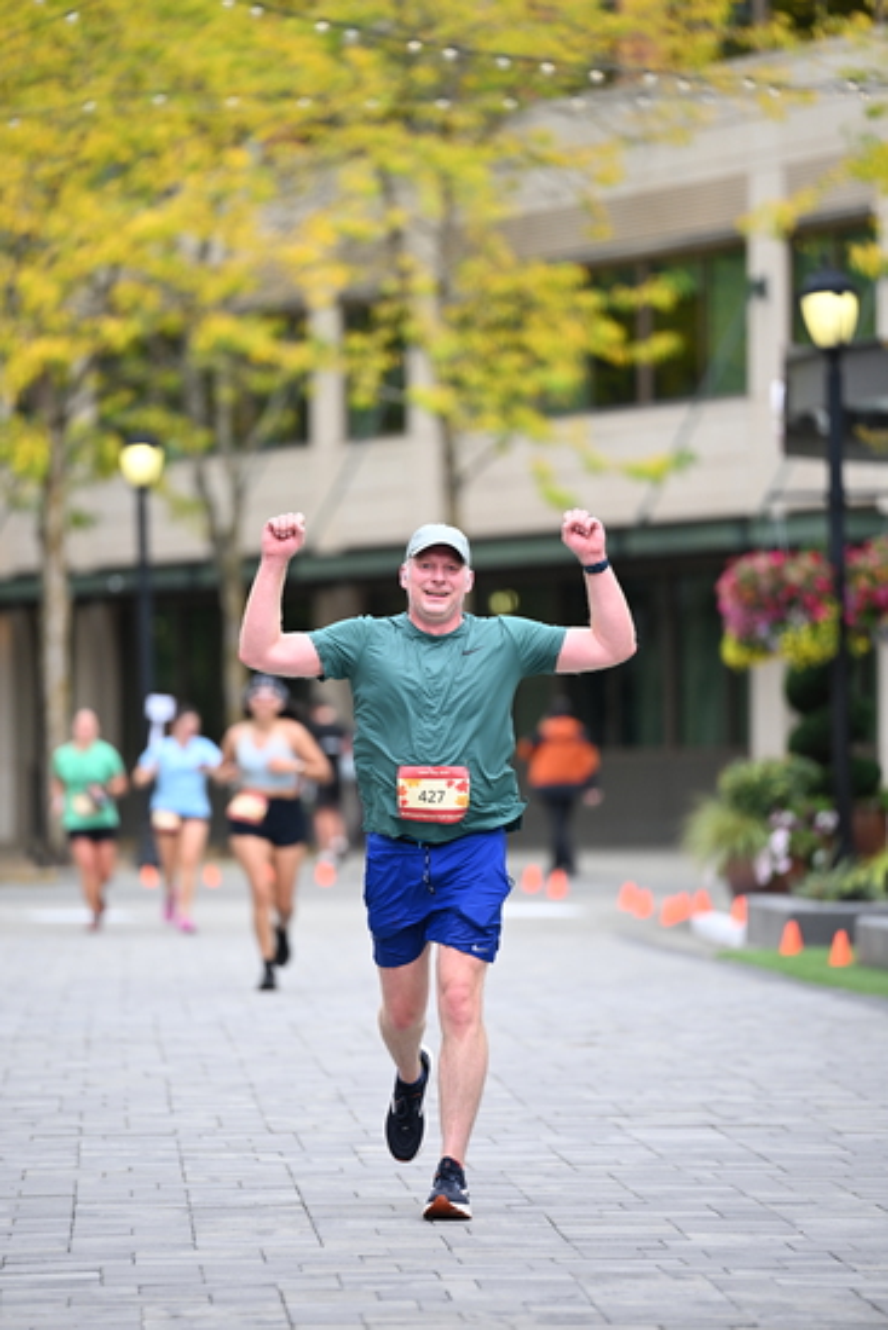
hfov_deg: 6.9
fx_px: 7395
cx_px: 444
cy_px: 665
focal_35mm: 200
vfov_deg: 10.3
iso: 640
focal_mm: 200
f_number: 2.8
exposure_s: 1/1600
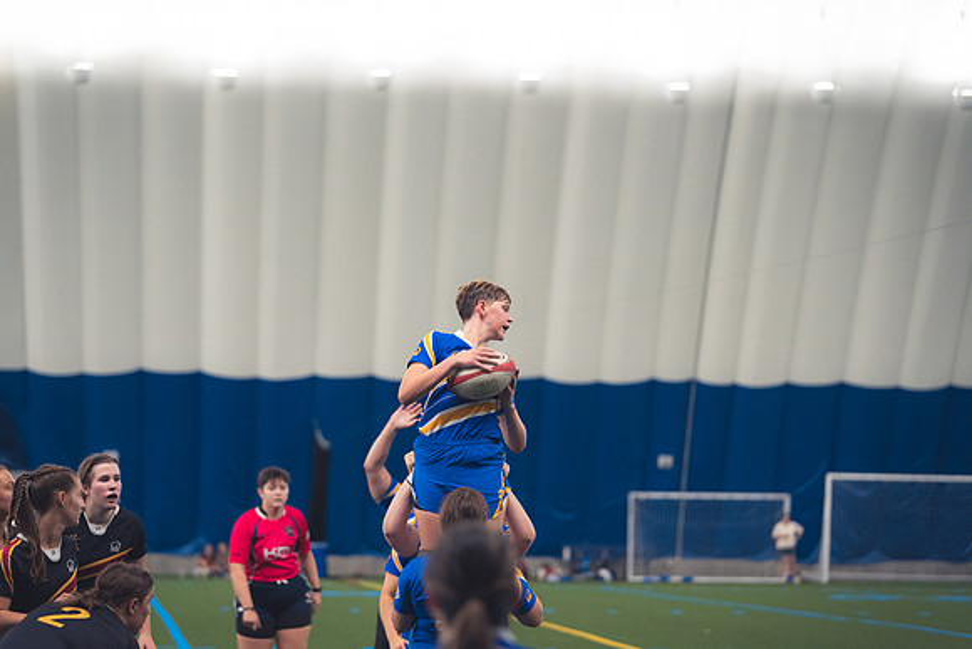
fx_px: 3133
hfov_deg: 17.6
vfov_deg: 11.8
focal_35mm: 116
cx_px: 486
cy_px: 324
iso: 2500
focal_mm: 116
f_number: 2.8
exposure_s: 1/320
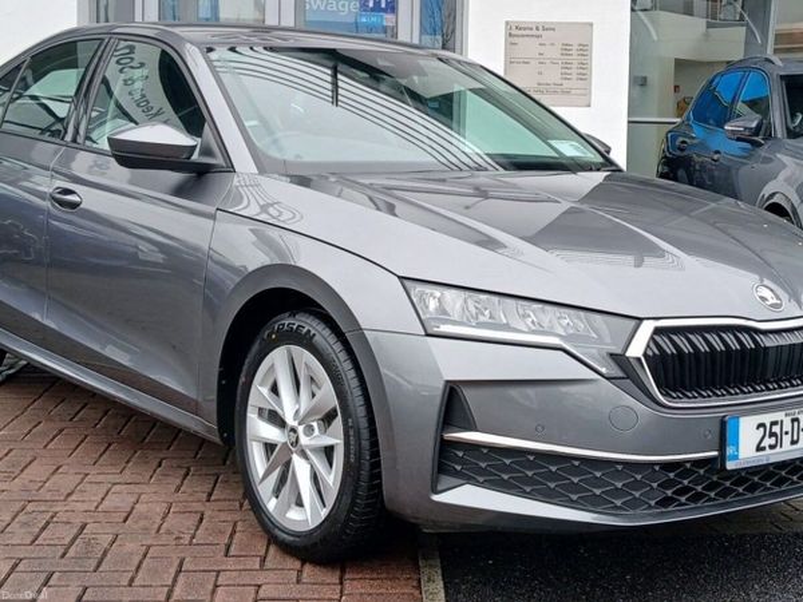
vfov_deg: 53.1
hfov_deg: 67.3
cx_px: 402
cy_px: 301
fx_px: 603
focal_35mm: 26
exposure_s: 1/50
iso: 25
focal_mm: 3.98
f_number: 1.8
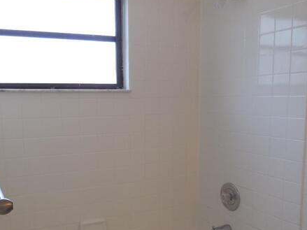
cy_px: 155
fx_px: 337
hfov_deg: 48.9
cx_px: 138
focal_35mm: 38
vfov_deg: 37.3
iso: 125
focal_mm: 4.5
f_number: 3.1
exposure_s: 1/60
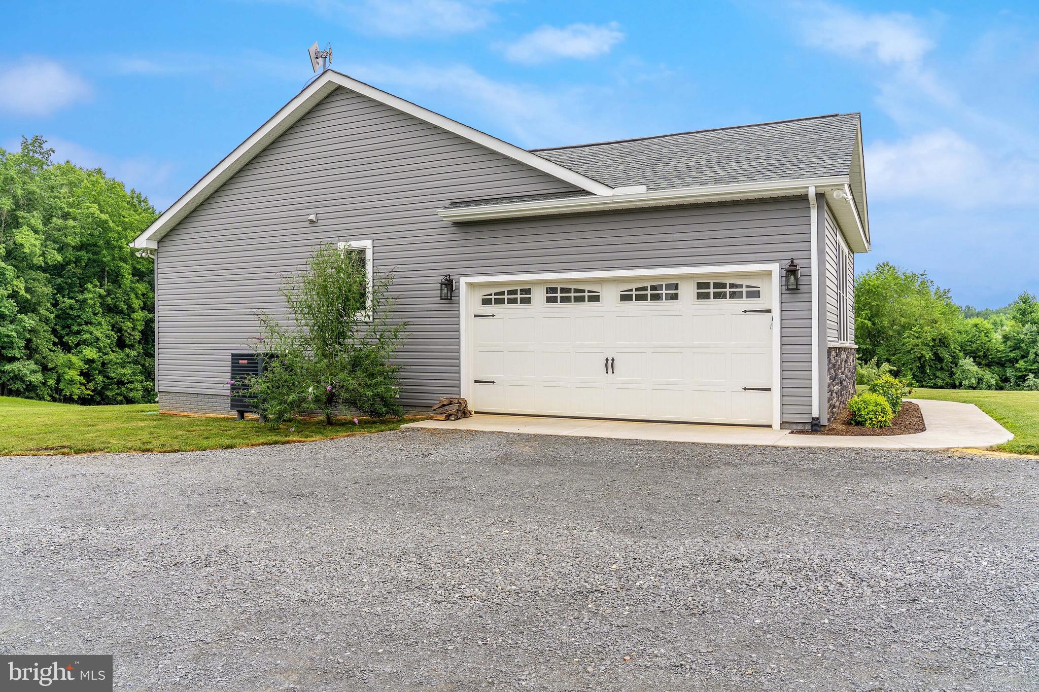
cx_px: 520
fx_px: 693
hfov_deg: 73.7
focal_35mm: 24
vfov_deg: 53.1
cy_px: 346
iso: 400
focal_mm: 24
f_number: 8
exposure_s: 1/640
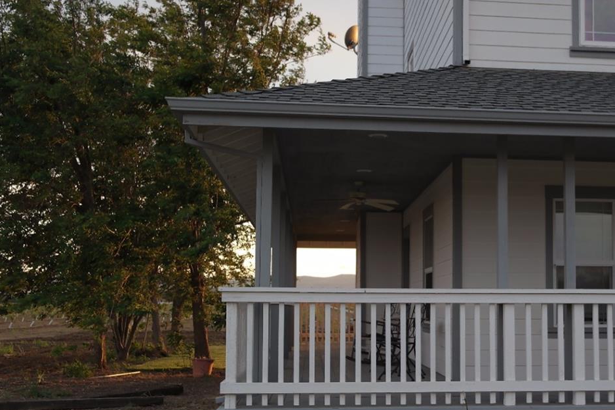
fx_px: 820
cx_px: 427
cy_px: 243
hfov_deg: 40.4
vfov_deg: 28.0
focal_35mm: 48
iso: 100
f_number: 3.5
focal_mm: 20
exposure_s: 1/80
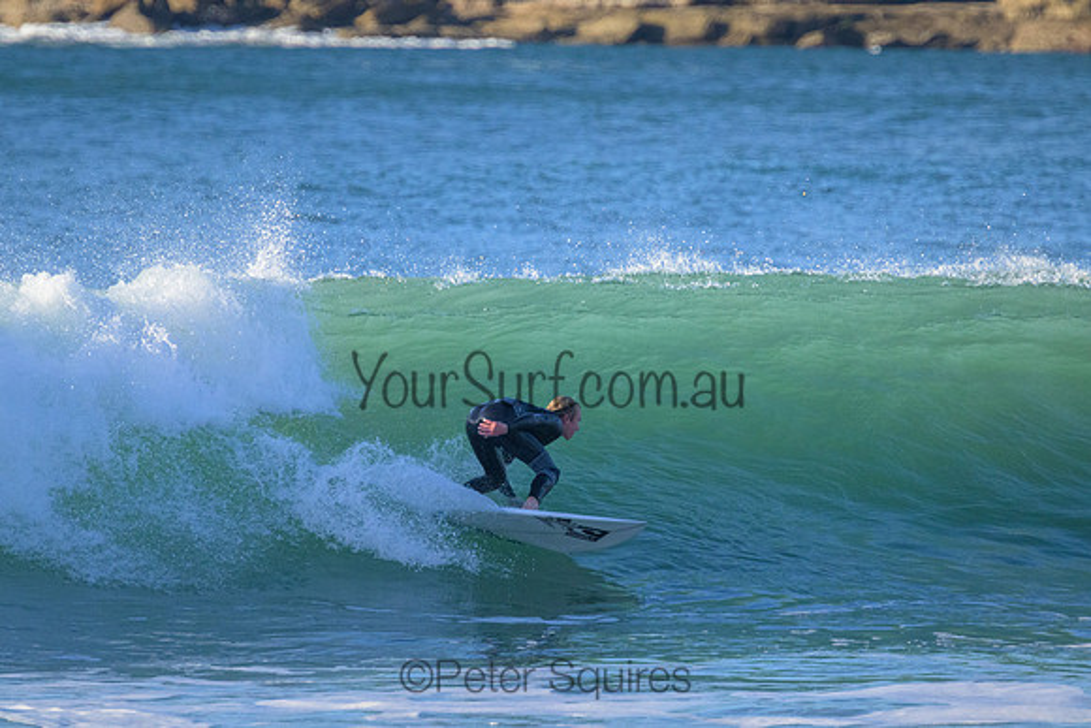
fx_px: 24249
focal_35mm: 800
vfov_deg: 1.7
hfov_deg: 2.6
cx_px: 546
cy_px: 364
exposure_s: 1/2000
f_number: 11
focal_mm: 800
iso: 5000
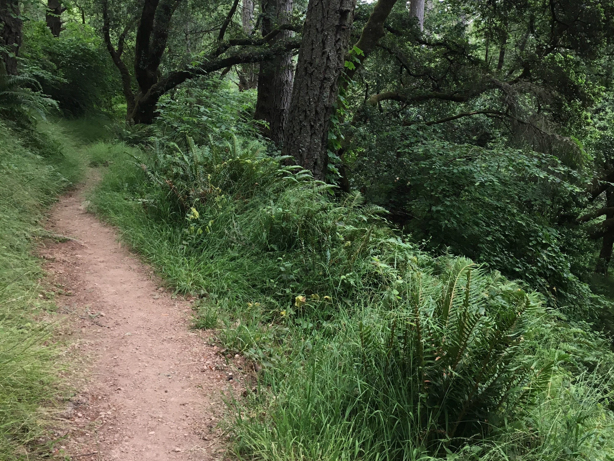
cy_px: 120
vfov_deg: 36.1
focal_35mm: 39
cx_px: 308
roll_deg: +0.6
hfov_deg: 47.9
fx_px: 692
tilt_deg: -7.8
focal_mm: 4.15
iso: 25
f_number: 2.2
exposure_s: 1/30
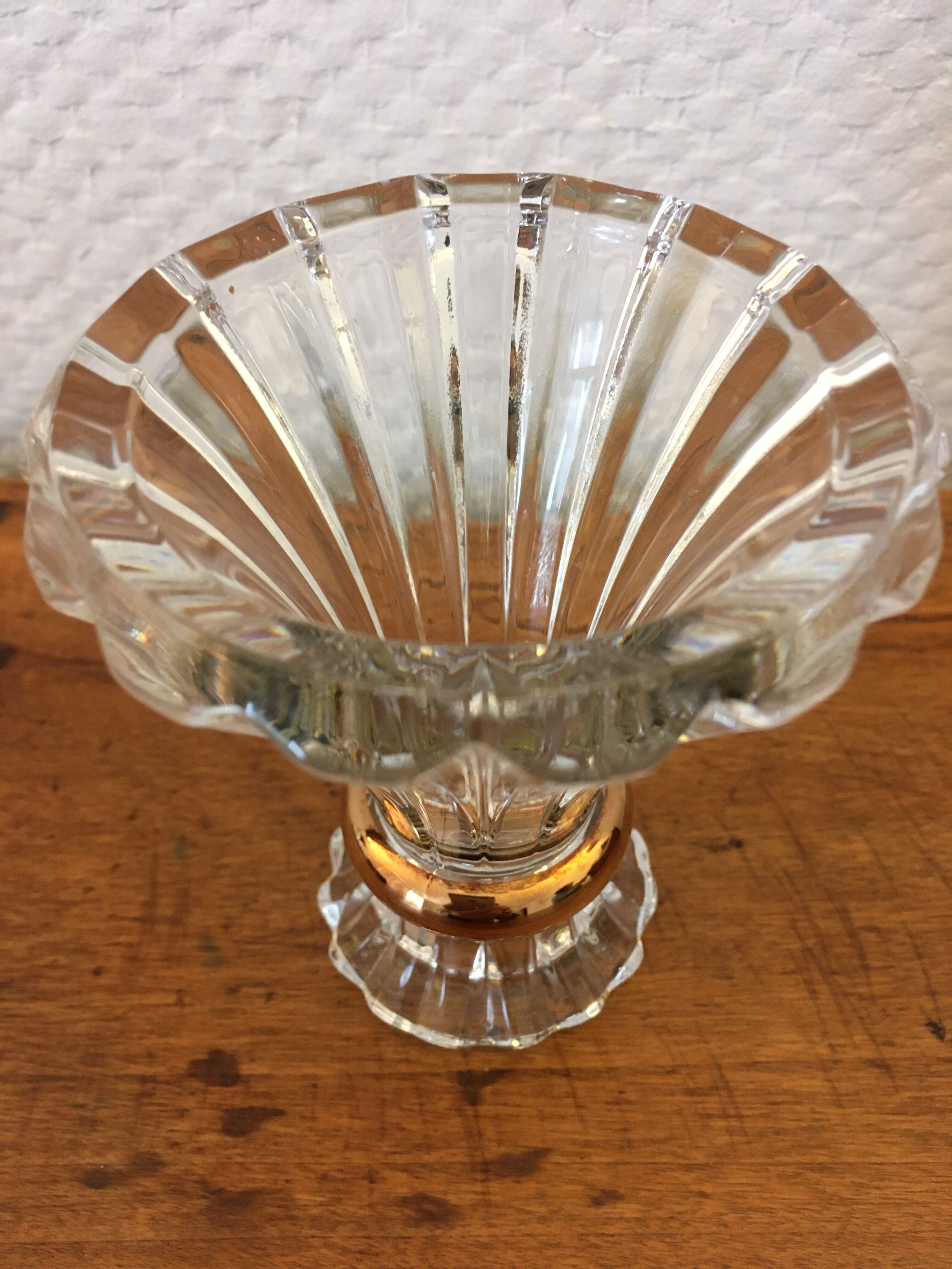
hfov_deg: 48.2
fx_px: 1063
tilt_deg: -47.6
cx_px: 476
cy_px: 634
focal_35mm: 29
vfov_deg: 61.7
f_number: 2.2
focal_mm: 4.15
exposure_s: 1/20
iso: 200
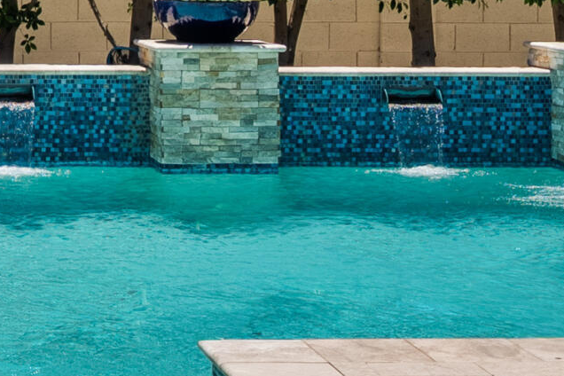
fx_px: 1849
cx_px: -100
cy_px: -49
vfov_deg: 11.4
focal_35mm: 118
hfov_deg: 16.7
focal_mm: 25
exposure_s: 1/125
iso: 125
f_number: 8
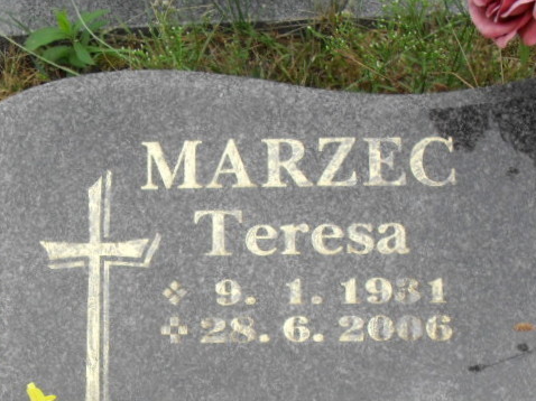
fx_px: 1161
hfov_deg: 25.8
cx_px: 170
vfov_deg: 18.9
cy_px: 428
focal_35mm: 75
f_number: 3.2
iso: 100
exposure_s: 1/250
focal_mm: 6.3
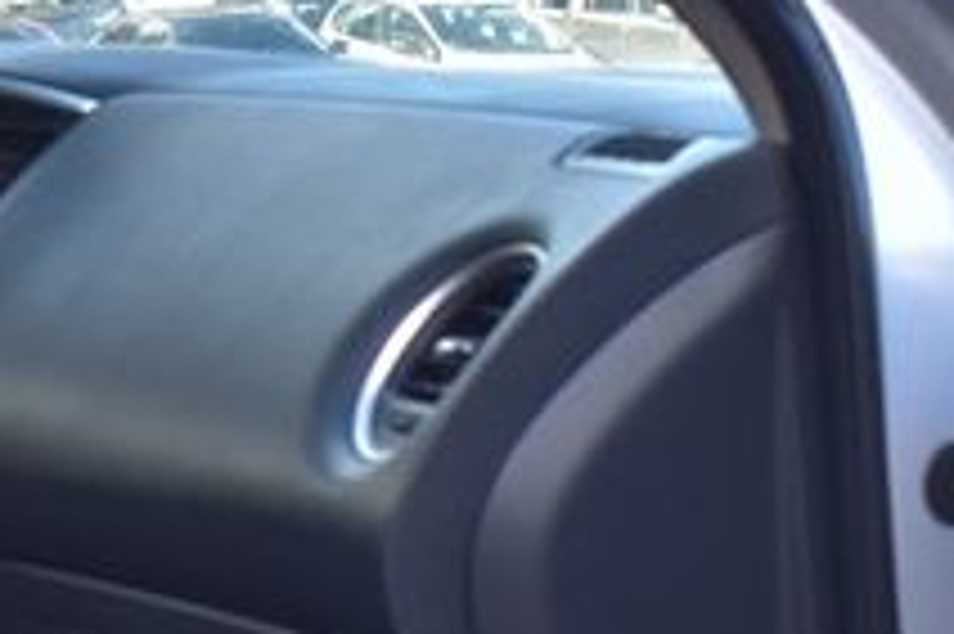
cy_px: 328
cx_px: 126
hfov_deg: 17.2
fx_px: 3124
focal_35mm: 118
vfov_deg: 11.6
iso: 400
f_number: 8
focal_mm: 26
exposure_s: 1/80
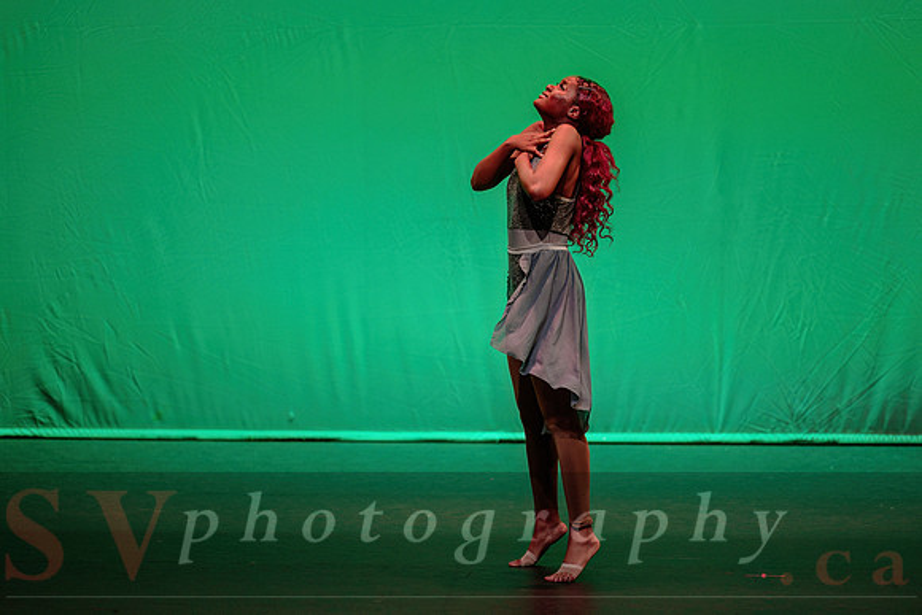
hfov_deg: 9.6
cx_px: 487
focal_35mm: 214
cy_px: 319
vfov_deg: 6.4
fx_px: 5485
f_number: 2.8
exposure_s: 1/400
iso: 1250
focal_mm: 200
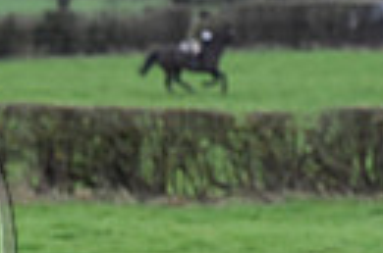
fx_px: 8066
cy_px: 227
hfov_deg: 2.7
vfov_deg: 1.8
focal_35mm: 760
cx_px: -321
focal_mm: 170
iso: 2200
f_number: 5.6
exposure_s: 1/1250
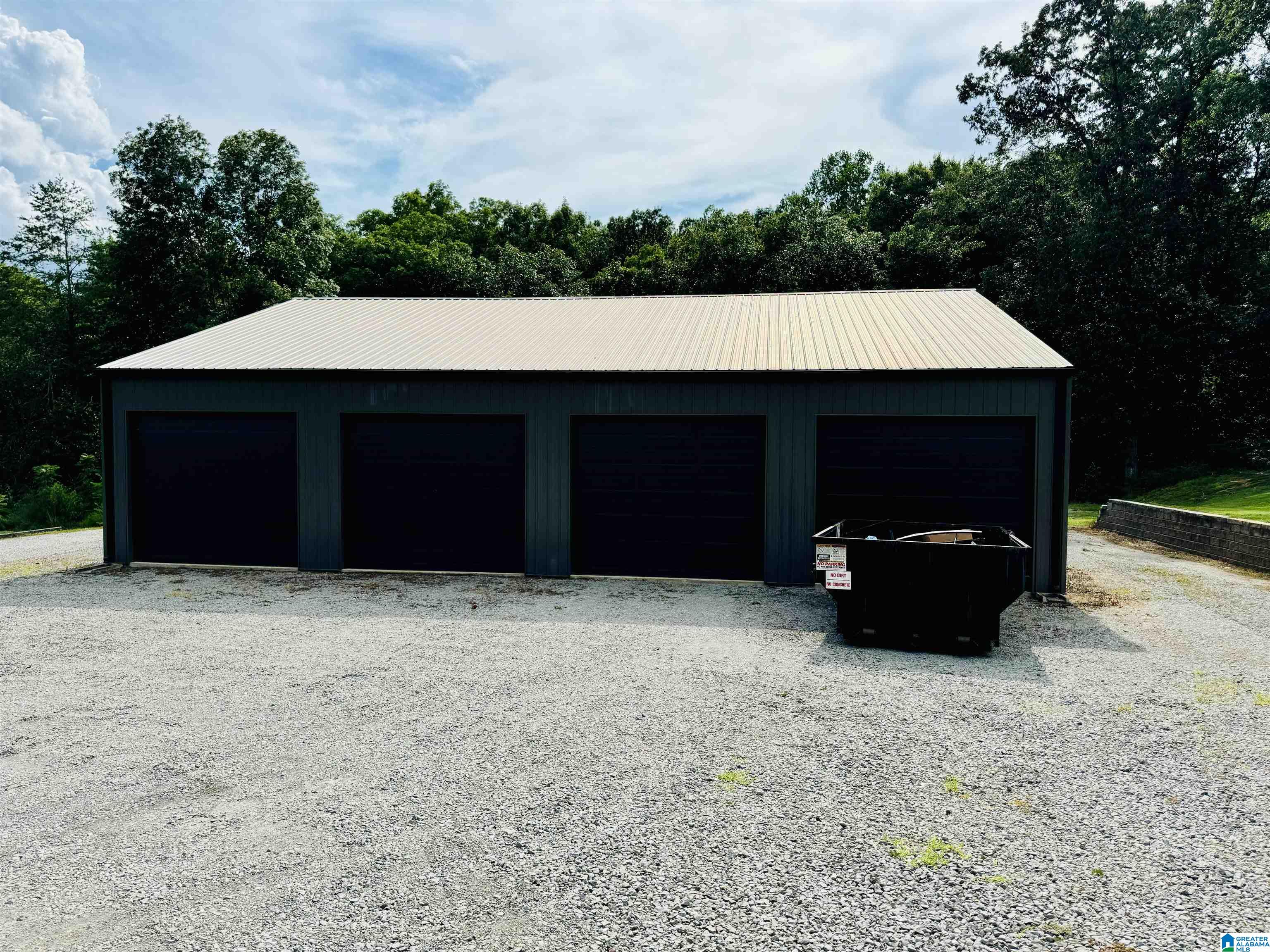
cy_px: 476
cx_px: 635
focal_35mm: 24
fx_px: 881
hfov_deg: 71.6
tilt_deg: -3.5
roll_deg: -0.7
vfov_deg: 56.8
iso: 80
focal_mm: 6.76
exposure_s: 1/5348
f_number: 1.78
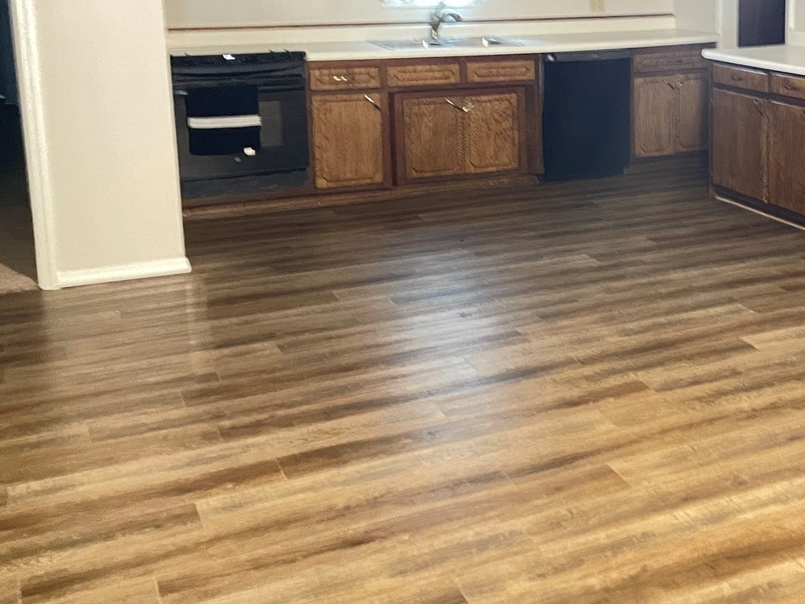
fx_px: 1163
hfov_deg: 36.6
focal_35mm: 50
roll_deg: +0.1
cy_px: 174
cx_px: 663
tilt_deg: -10.9
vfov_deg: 28.8
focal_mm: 4.2
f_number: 1.6
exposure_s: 1/24
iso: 1000
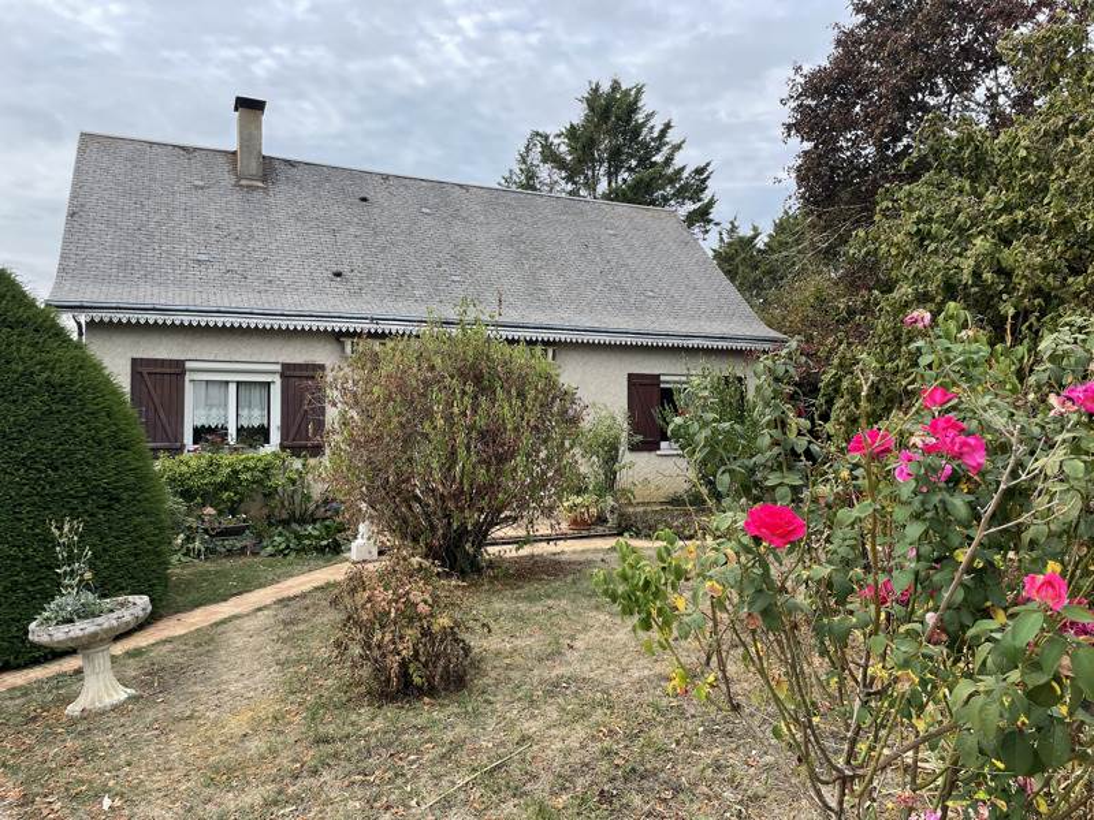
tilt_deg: +1.8
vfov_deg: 53.1
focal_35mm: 26
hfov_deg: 67.3
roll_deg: -0.4
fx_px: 822
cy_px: 410
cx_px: 547
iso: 32
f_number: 1.6
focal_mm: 4.2
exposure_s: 1/527
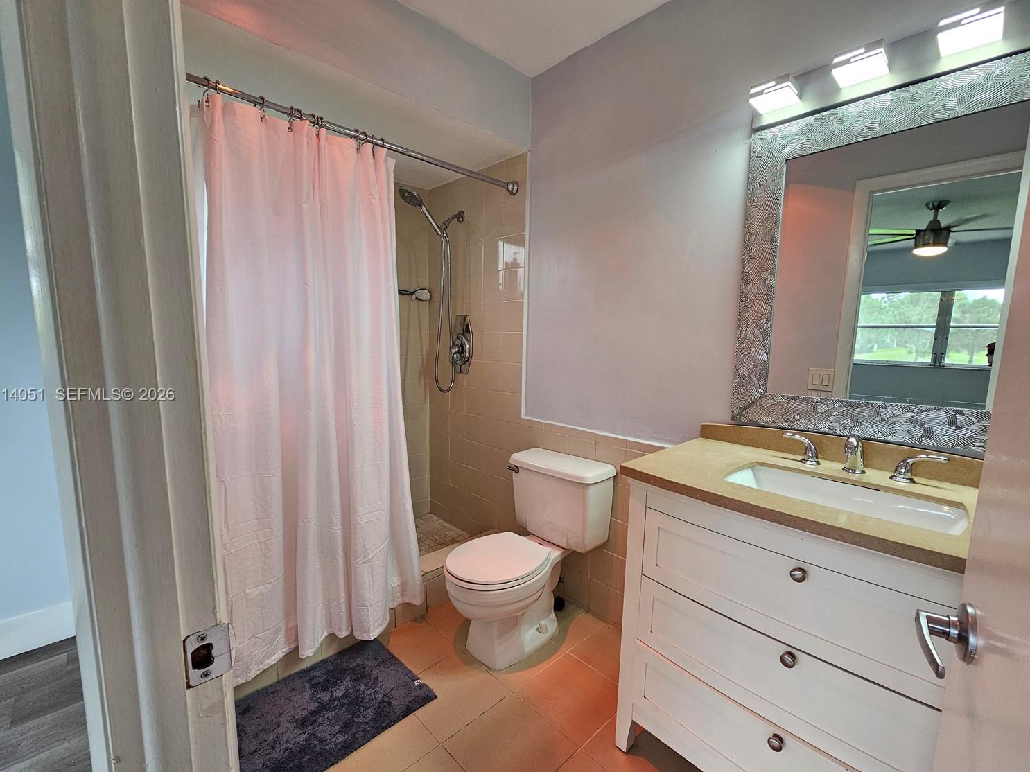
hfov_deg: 102.1
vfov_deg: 85.6
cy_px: 396
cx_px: 514
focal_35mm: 14
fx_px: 417
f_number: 2.2
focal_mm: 2.2
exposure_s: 1/60
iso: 80
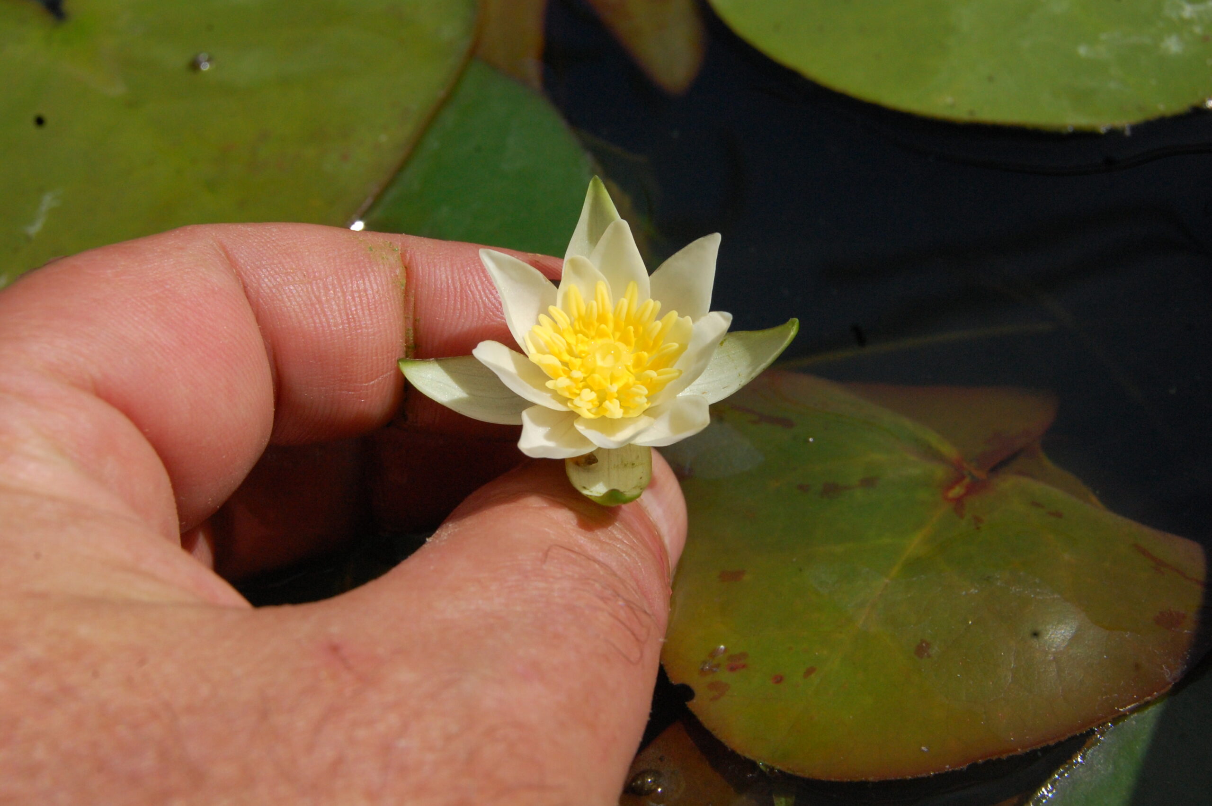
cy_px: 403
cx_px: 606
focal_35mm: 60
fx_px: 2018
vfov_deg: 22.6
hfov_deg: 33.4
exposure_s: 1/1000
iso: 800
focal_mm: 40
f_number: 16
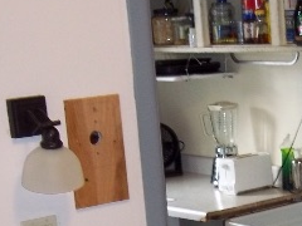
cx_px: 331
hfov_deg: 16.0
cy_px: 277
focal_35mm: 120
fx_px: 1047
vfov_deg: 12.1
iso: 160
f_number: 3.1
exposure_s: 1/30
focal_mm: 6.5
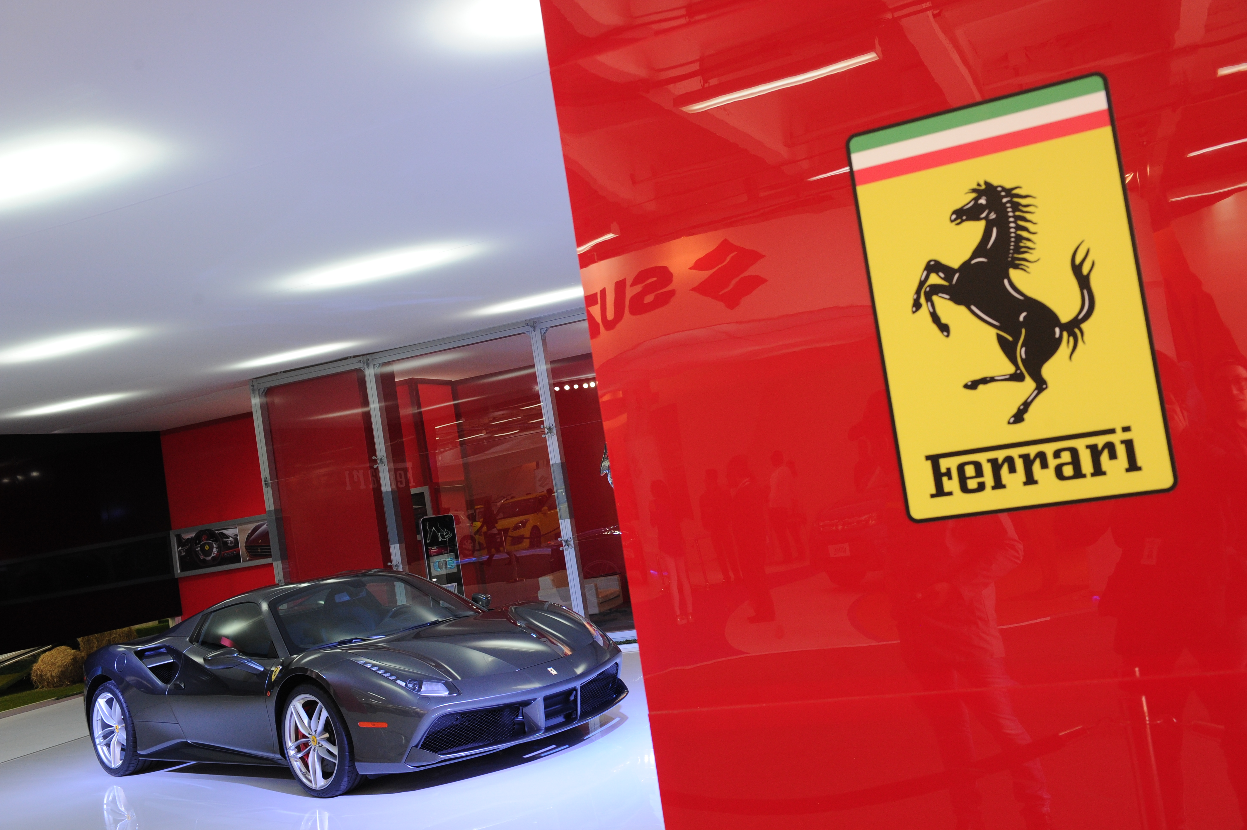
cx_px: 624
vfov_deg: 38.8
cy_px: 415
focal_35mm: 34
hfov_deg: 55.8
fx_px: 1177
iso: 1600
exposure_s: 1/80
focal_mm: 34
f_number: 6.3
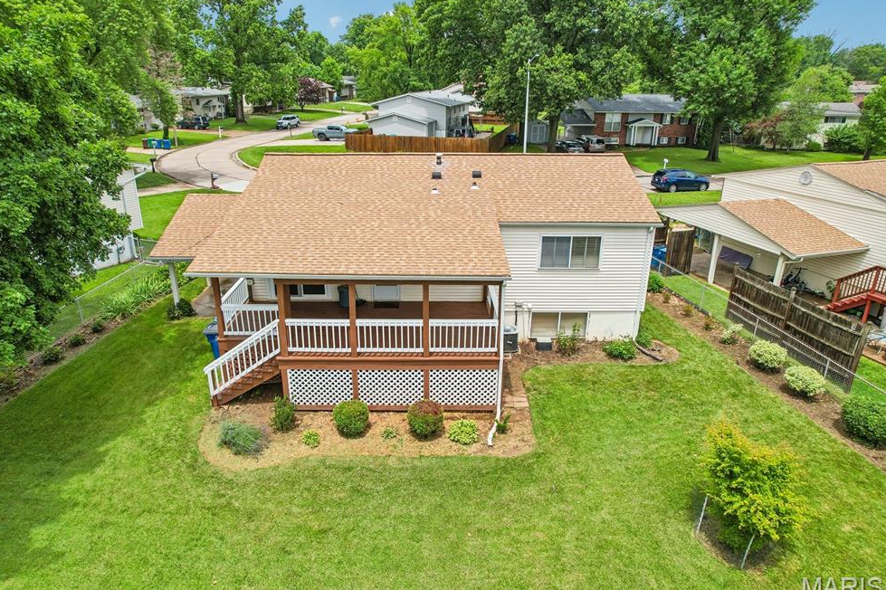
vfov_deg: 55.1
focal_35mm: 23
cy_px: 298
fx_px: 566
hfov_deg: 76.1
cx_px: 429
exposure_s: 1/1600
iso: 100
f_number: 2.8
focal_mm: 8.4
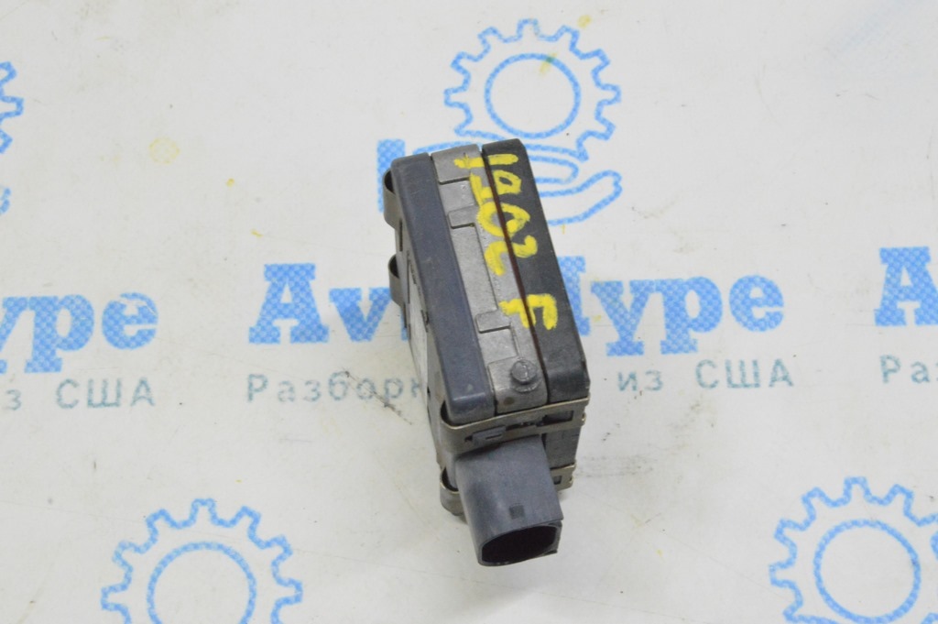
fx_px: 1640
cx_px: 469
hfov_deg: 31.9
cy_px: 312
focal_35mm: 63
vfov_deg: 21.5
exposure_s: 1/20
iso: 6400
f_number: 20
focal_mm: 42
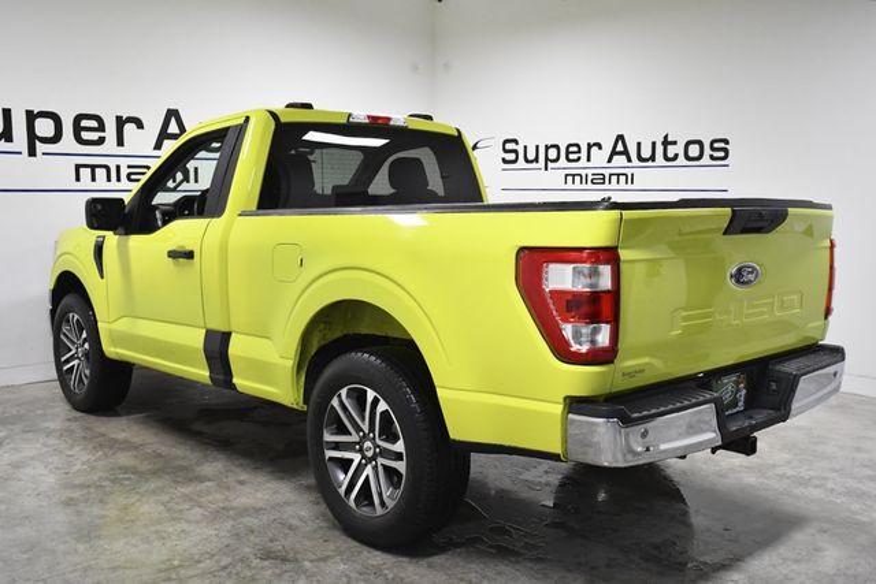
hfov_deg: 55.8
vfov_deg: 38.9
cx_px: 438
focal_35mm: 34
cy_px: 292
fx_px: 827
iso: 2500
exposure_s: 1/640
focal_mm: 23
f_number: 4.5
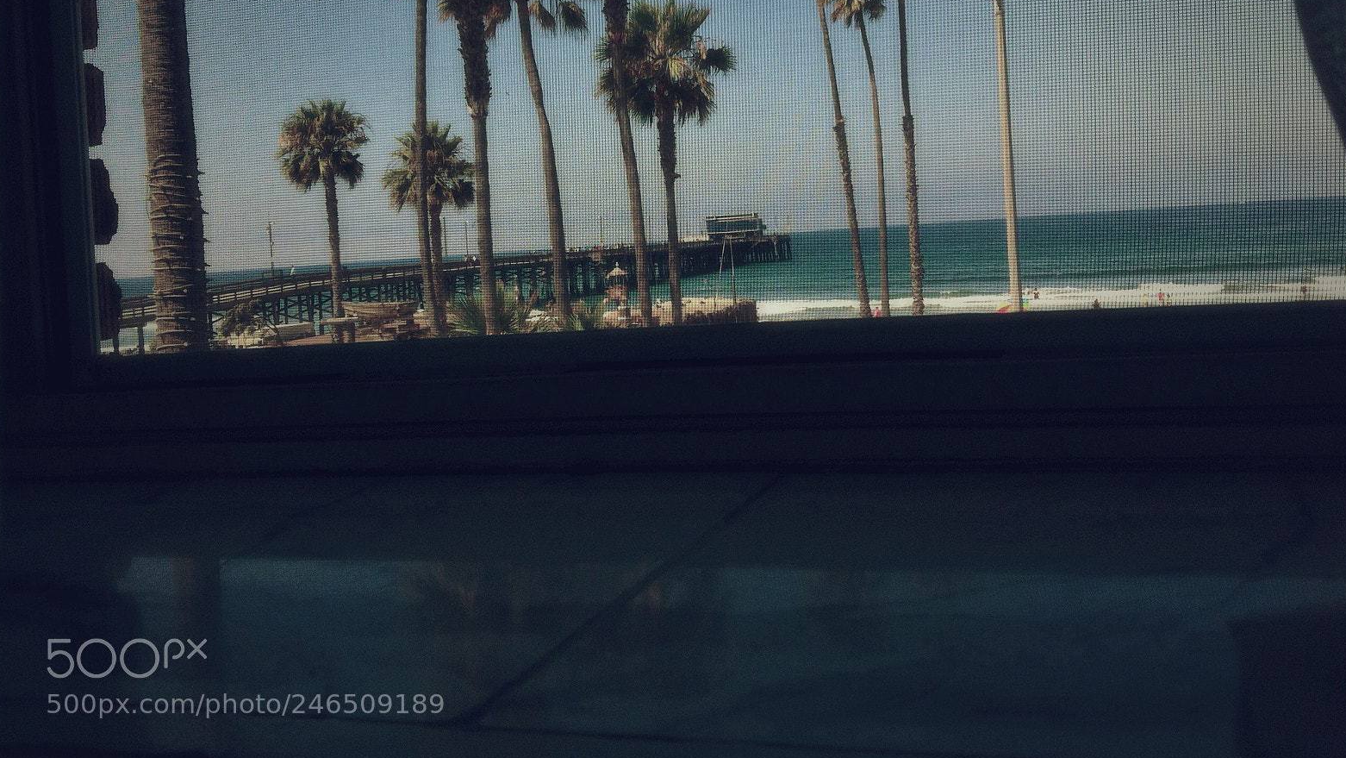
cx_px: 682
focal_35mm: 39
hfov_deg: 51.6
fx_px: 1392
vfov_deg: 30.2
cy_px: 257
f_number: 2.8
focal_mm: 3.85
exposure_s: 1/1257
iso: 80
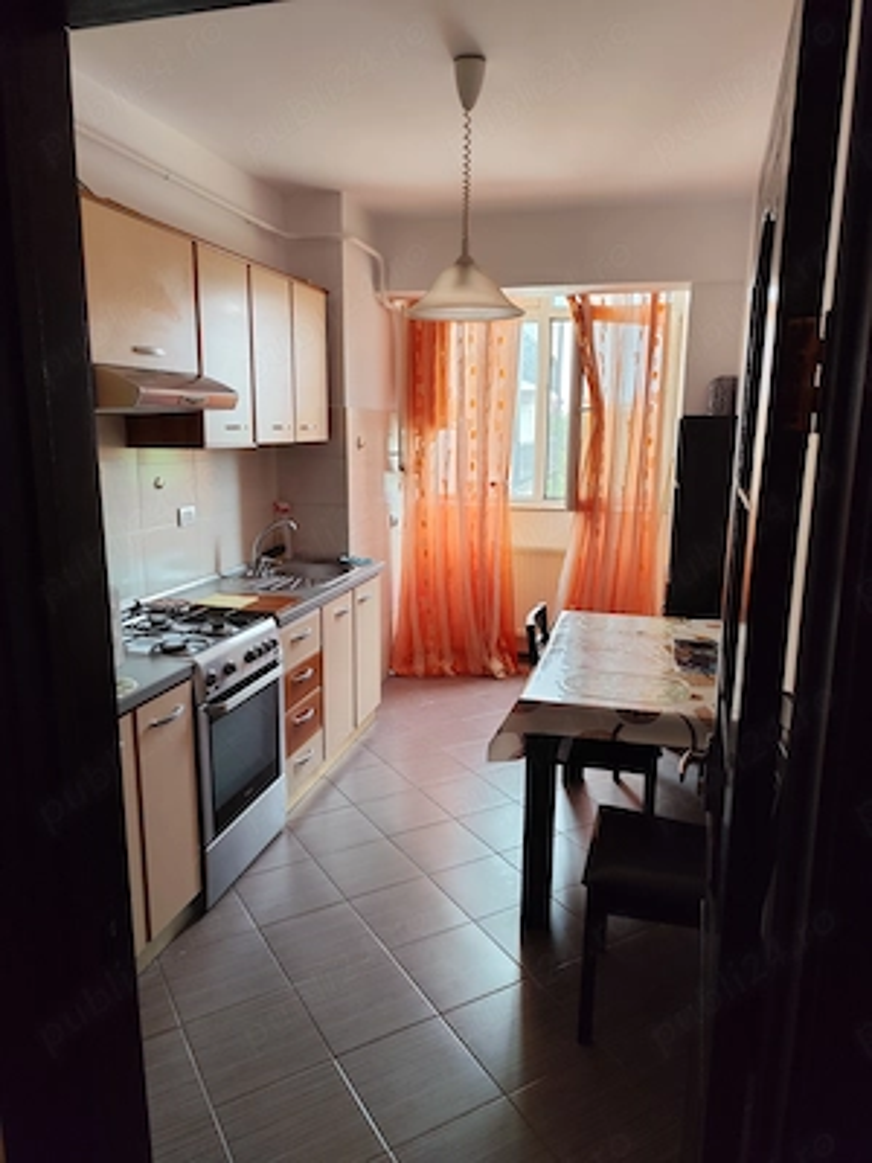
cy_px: 582
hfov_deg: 58.9
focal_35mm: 23
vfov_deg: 73.9
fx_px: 773
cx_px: 436
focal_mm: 6.14
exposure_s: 1/100
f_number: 1.65
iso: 200
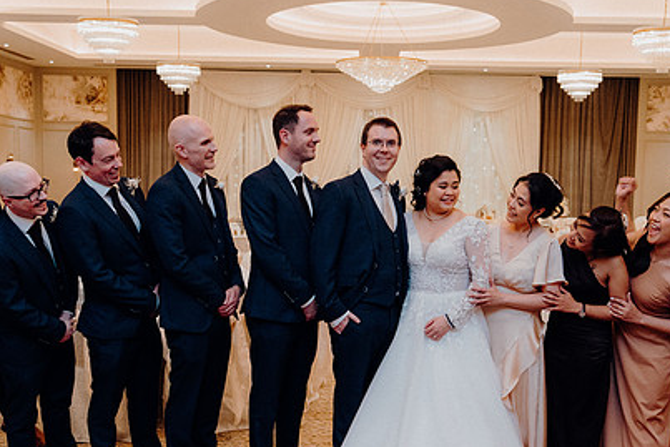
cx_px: 349
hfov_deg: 42.7
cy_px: 285
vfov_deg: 29.1
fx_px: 856
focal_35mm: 46
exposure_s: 1/160
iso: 3200
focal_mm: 32
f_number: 3.5
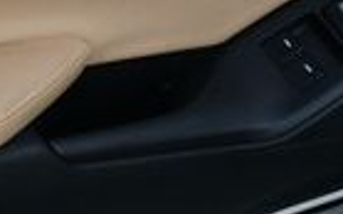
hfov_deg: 12.0
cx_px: -131
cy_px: -5
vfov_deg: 7.7
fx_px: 1580
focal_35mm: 169
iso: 200
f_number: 6.3
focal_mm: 18
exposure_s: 1/250
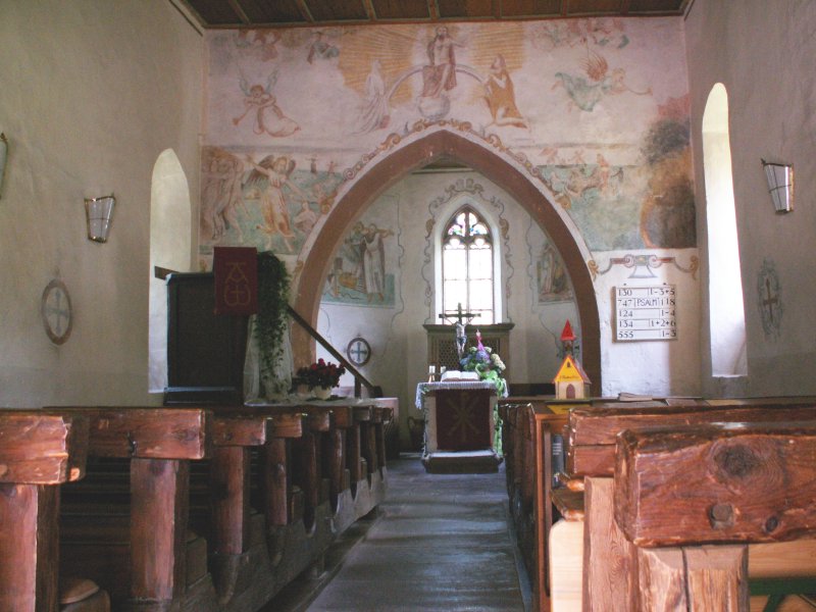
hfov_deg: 52.6
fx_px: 825
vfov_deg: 40.7
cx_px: 408
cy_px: 306
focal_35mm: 35
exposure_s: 1/13
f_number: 2.8
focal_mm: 5.86
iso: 160
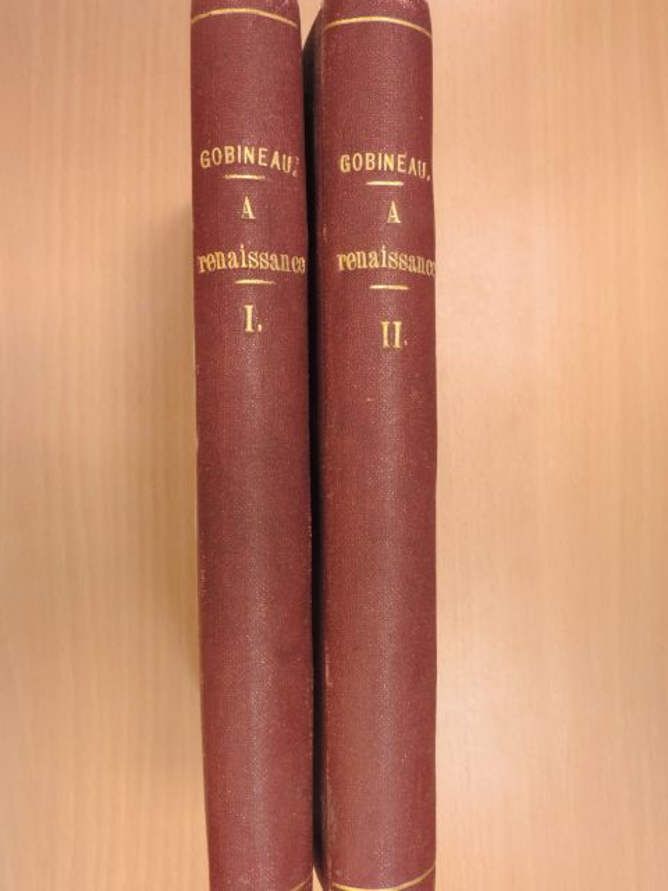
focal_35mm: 30
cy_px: 446
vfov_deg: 60.0
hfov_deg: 46.8
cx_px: 334
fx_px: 772
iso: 400
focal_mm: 5.3
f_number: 4.4
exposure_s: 1/13
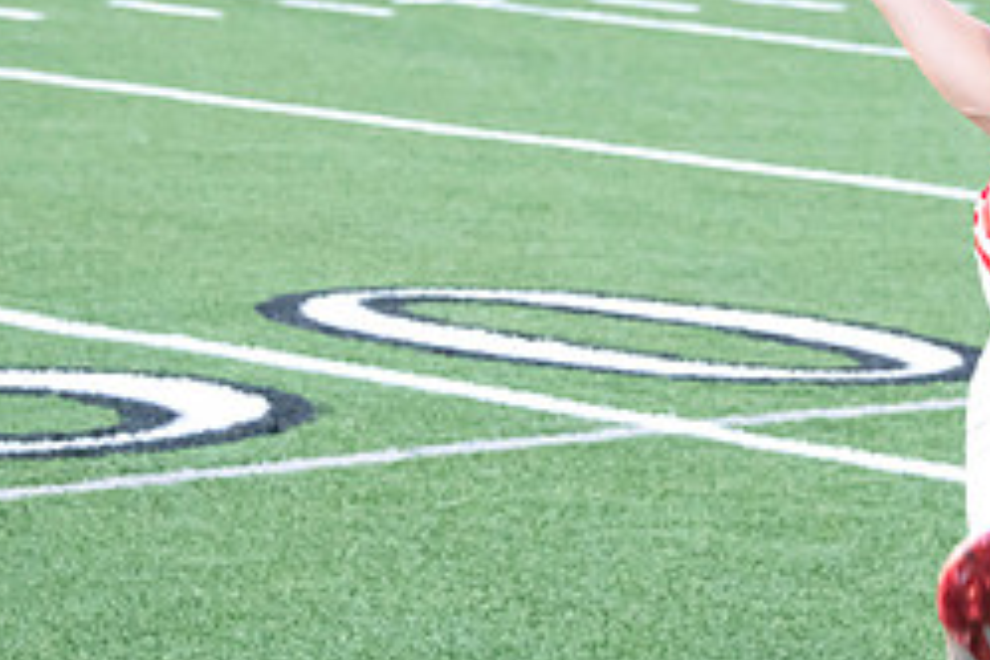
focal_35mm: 228
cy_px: -46
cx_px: 740
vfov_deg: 6.0
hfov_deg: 9.0
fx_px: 6270
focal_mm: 98
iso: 4000
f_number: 5.6
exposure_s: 1/500
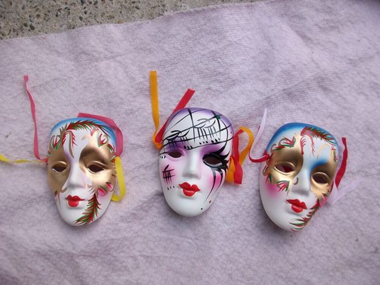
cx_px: 190
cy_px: 142
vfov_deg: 44.2
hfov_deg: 56.8
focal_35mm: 32
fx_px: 351
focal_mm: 5.7
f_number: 2.9
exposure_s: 1/80.9
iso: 80
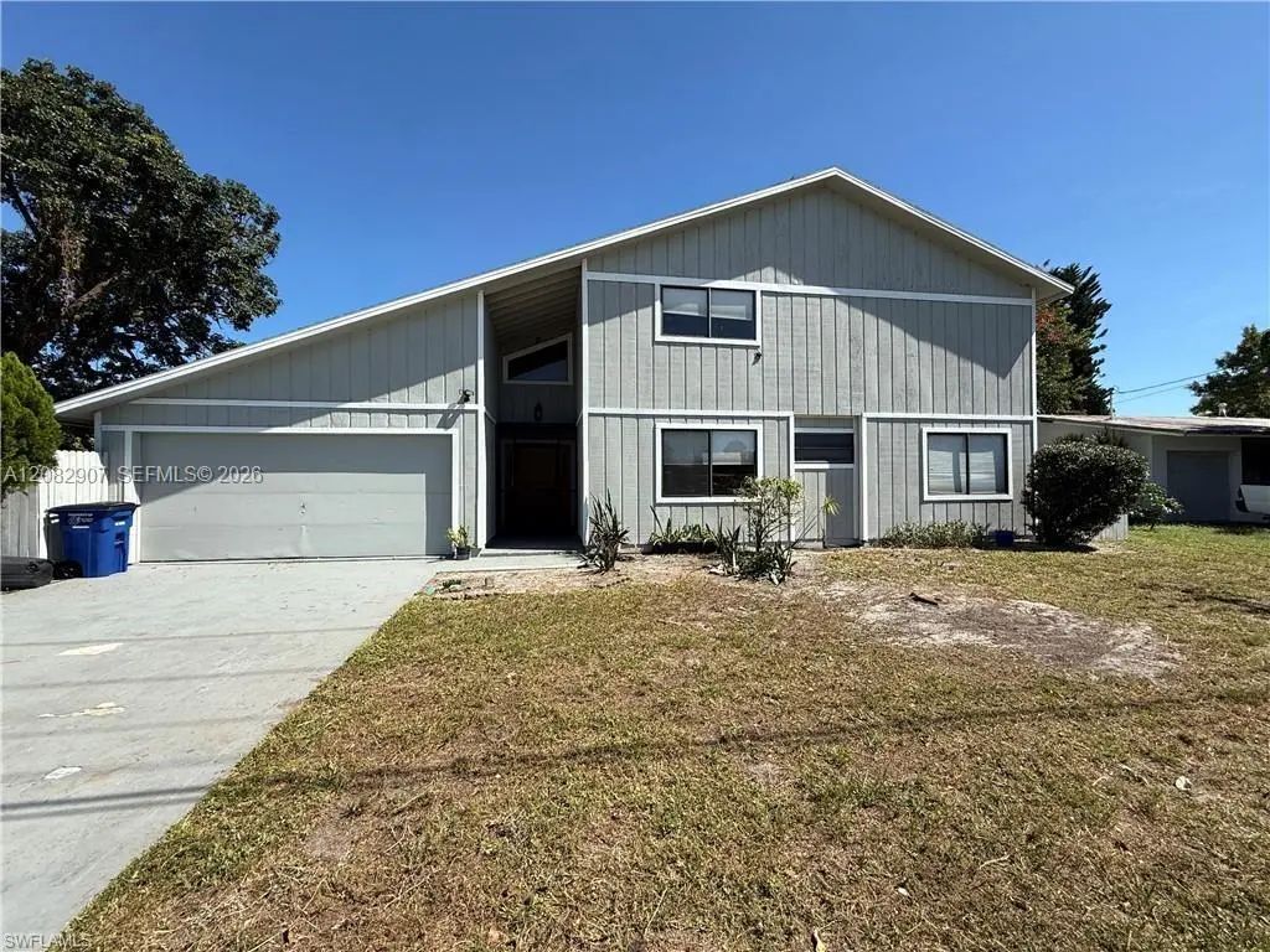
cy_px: 476
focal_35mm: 14
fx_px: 514
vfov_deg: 85.7
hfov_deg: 102.1
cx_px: 635
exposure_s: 1/1848
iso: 50
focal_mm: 2.22
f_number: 2.2
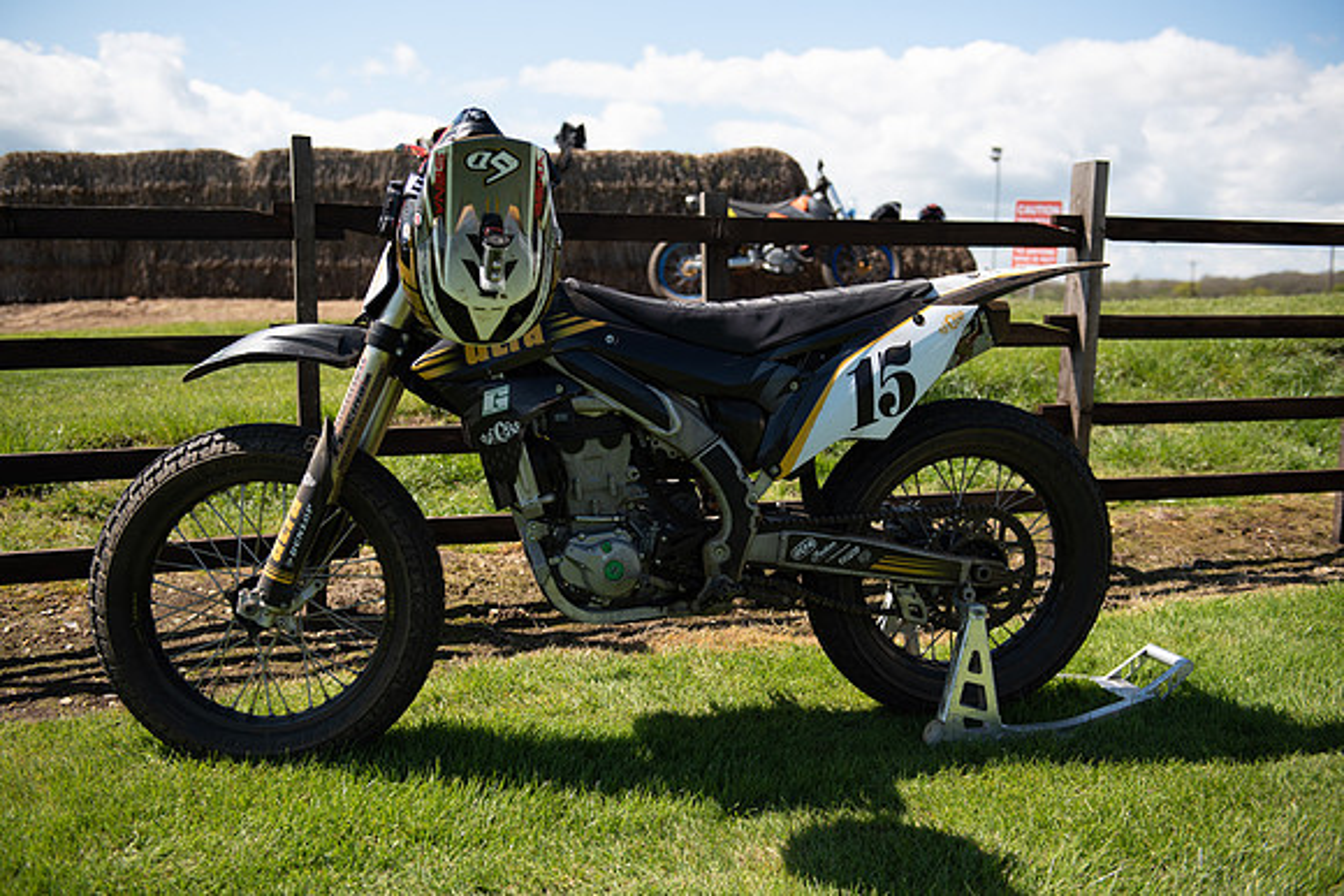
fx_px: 1419
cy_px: 448
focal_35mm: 38
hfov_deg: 50.7
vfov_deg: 35.1
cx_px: 672
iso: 100
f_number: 2.8
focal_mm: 38
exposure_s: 1/1000
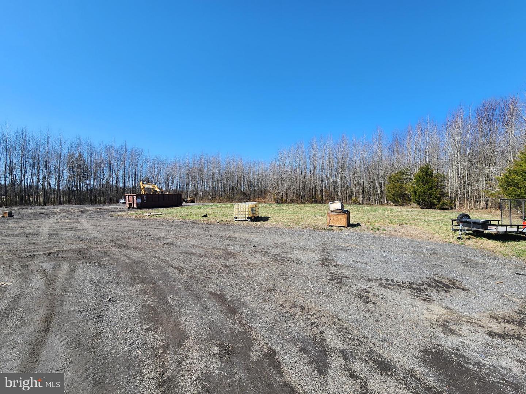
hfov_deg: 106.2
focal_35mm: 13
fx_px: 198
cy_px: 197
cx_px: 263
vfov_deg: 89.9
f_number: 2.2
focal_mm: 2.2
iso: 50
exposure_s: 1/1387
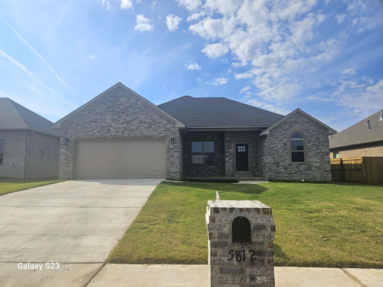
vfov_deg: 58.9
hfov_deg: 73.9
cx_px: 192
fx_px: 254
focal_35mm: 23
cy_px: 144
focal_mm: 5.4
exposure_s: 1/5000
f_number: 1.8
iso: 25
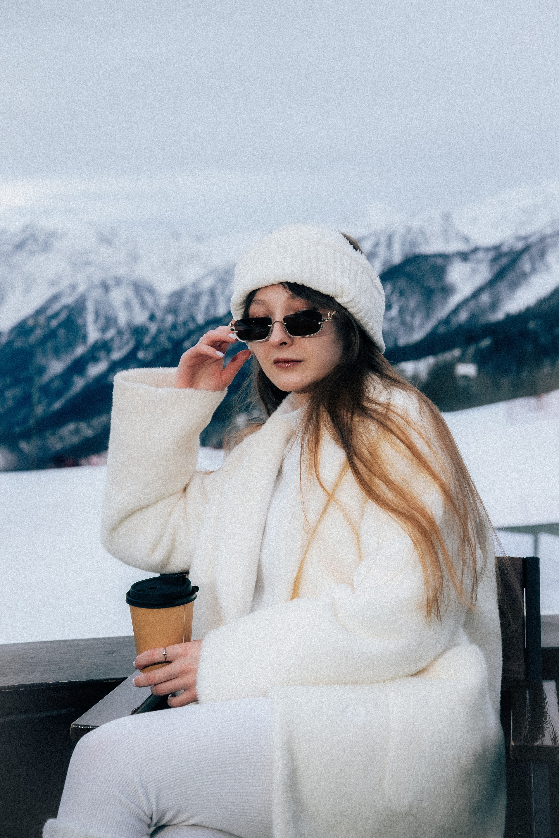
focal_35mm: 71
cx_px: 280
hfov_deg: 19.2
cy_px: 419
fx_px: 1654
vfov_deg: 28.5
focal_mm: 71
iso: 320
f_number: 7.1
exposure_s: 1/100
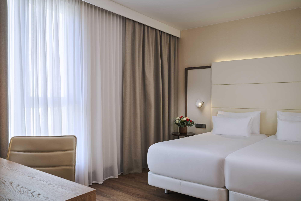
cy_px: 100
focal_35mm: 28
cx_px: 150
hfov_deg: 66.4
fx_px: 230
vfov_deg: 47.1
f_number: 9
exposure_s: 1/13
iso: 400
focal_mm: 27.5
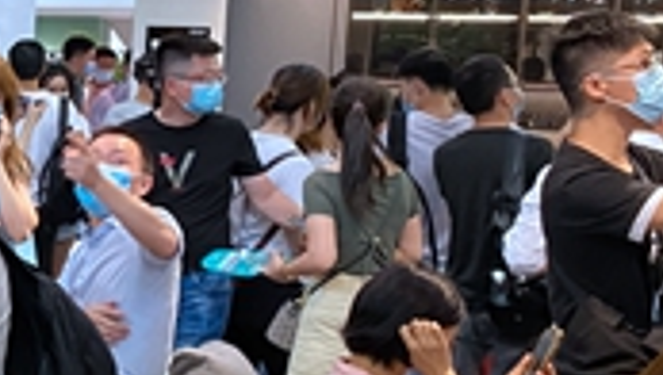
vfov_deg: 12.4
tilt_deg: -7.4
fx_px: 1726
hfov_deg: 18.6
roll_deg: -1.2
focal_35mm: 98
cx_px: -399
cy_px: 276
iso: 200
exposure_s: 1/50
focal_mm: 4.25
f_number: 1.8
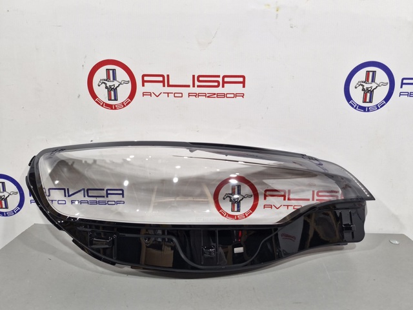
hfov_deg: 73.9
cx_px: 206
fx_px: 274
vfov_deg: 58.9
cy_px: 155
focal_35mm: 23
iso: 320
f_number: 1.8
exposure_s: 1/100
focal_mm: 5.54
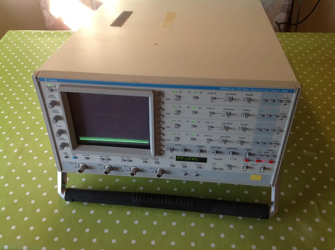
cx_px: 168
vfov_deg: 40.6
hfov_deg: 52.7
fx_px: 338
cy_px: 125
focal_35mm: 35
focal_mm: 4.28
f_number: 2.4
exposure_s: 1/60
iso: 64
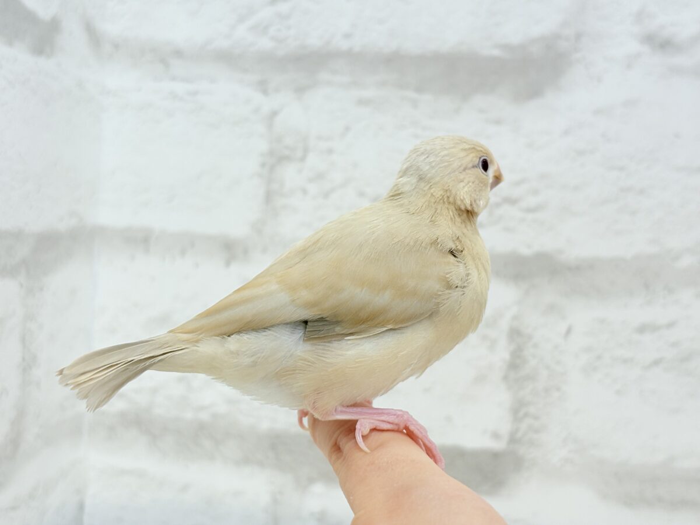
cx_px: 350
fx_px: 1052
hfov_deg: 36.8
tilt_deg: -0.5
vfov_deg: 28.0
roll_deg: -1.9
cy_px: 262
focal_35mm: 52
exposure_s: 1/50
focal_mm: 5.96
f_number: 1.6
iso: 32
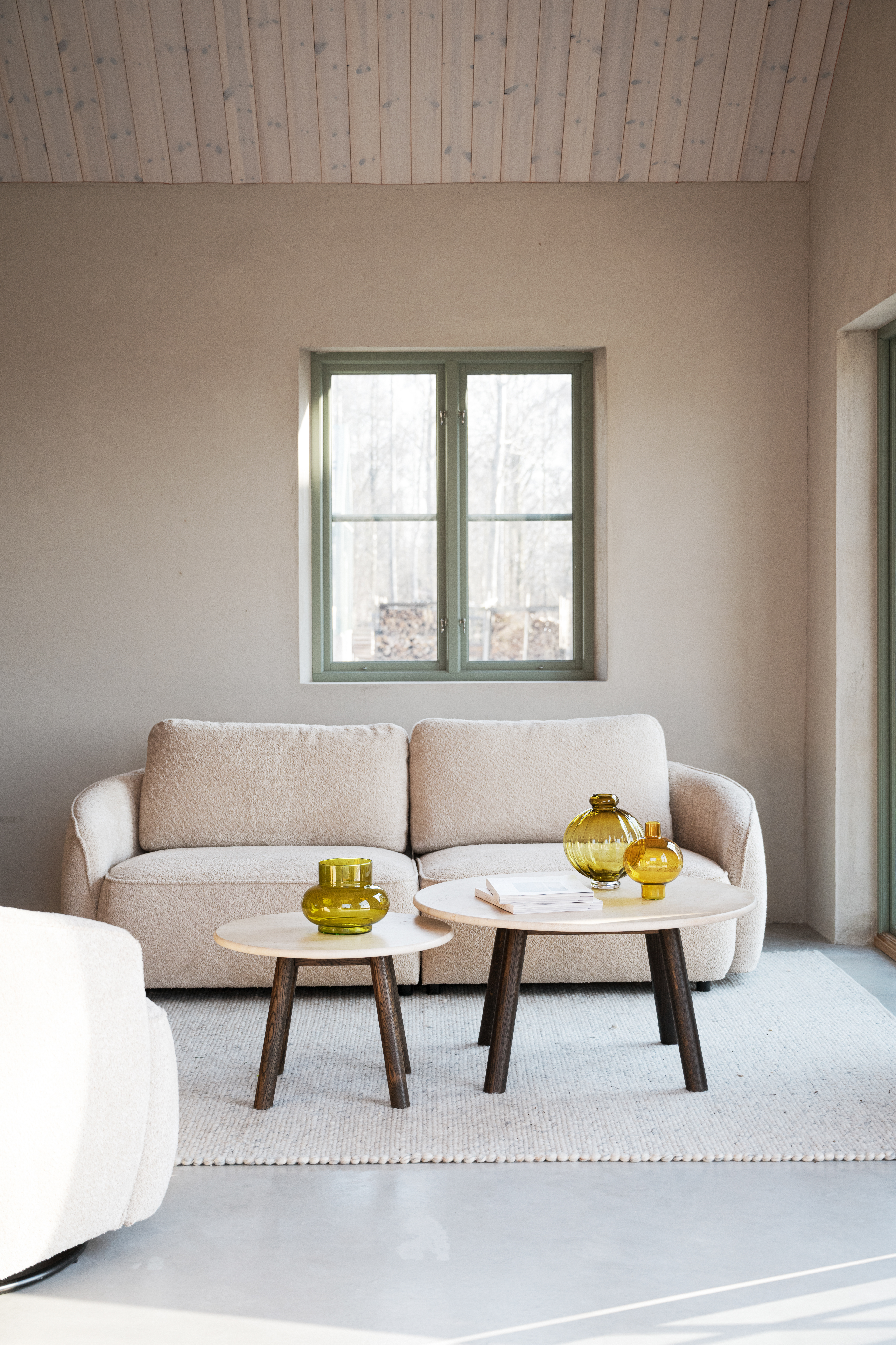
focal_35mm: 48
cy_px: 672
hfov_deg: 28.1
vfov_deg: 41.1
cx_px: 448
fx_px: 1792
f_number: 4
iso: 320
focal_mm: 48
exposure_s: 1/250
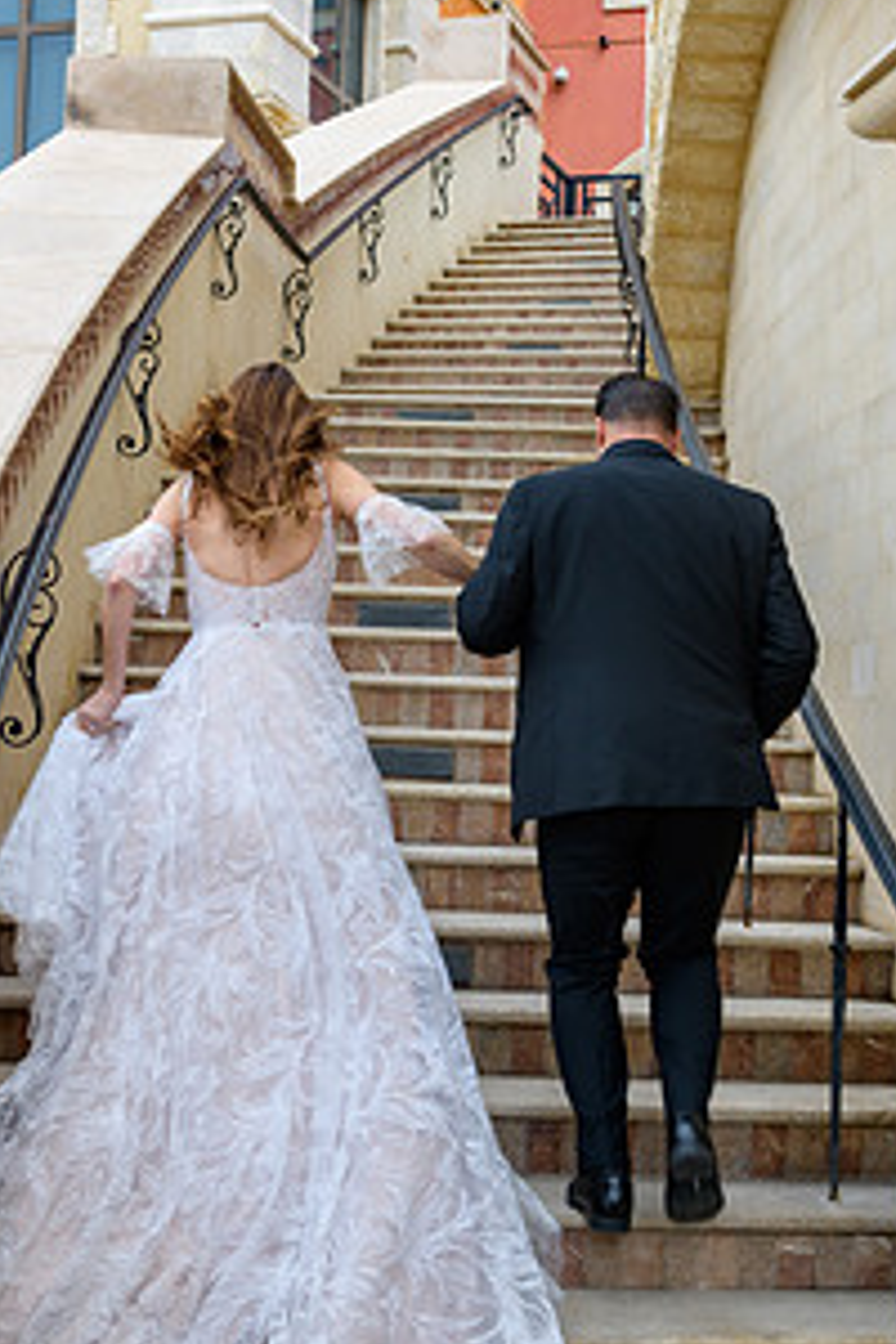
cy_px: 650
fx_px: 2128
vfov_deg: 35.1
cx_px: 403
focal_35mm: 57
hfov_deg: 23.8
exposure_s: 1/160
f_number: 5
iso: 400
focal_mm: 38
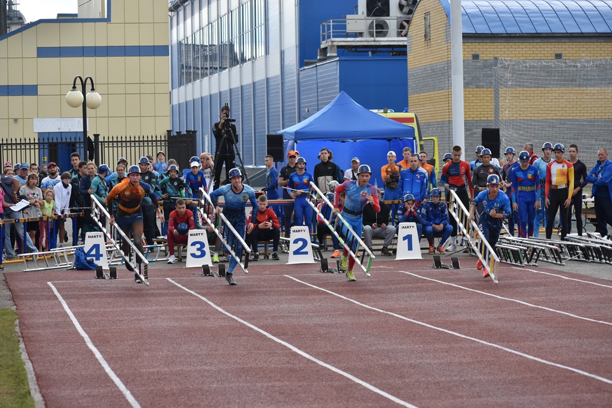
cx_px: 306
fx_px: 2168
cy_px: 204
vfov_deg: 10.8
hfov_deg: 16.1
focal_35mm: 128
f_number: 5.6
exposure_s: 1/1600
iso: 800
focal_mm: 85
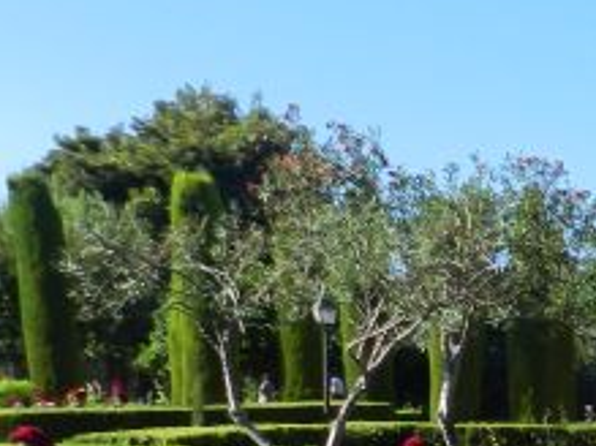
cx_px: 912
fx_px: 1445
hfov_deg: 19.9
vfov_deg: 16.8
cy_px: 525
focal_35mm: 84
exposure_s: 1/1000
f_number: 3.4
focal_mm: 4
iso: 160
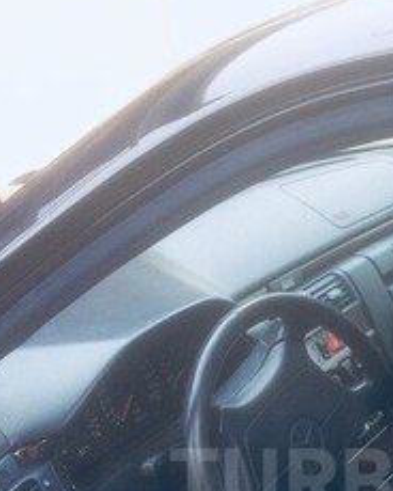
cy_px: 480
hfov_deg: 23.9
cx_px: 389
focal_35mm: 61
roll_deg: +4.3
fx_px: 887
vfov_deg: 29.1
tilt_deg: -34.6
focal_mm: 4.15
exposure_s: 1/50
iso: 40
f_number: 2.2
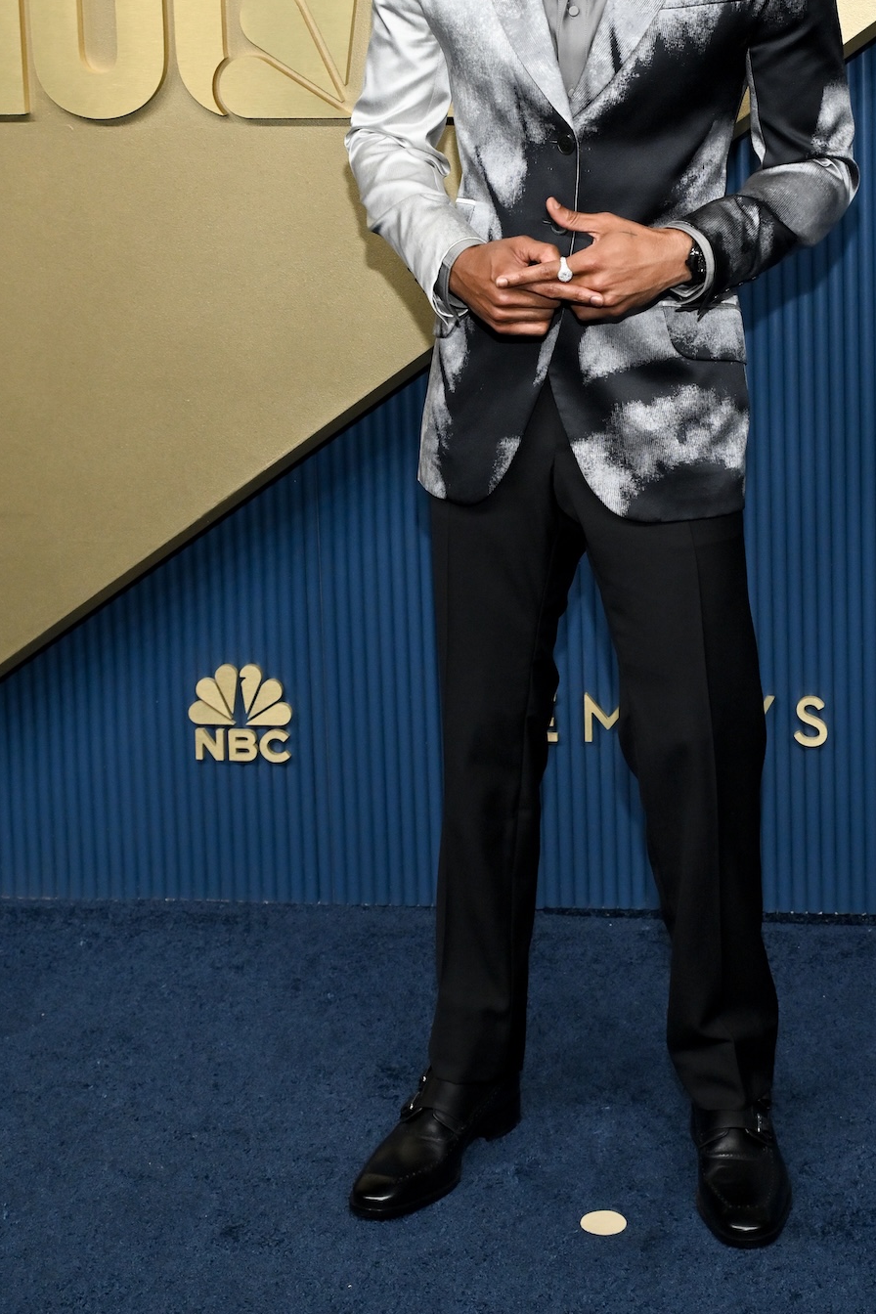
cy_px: 452
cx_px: 599
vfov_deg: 32.6
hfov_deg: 22.2
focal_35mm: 61
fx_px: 2226
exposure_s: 1/200
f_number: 6.3
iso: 1000
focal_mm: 41
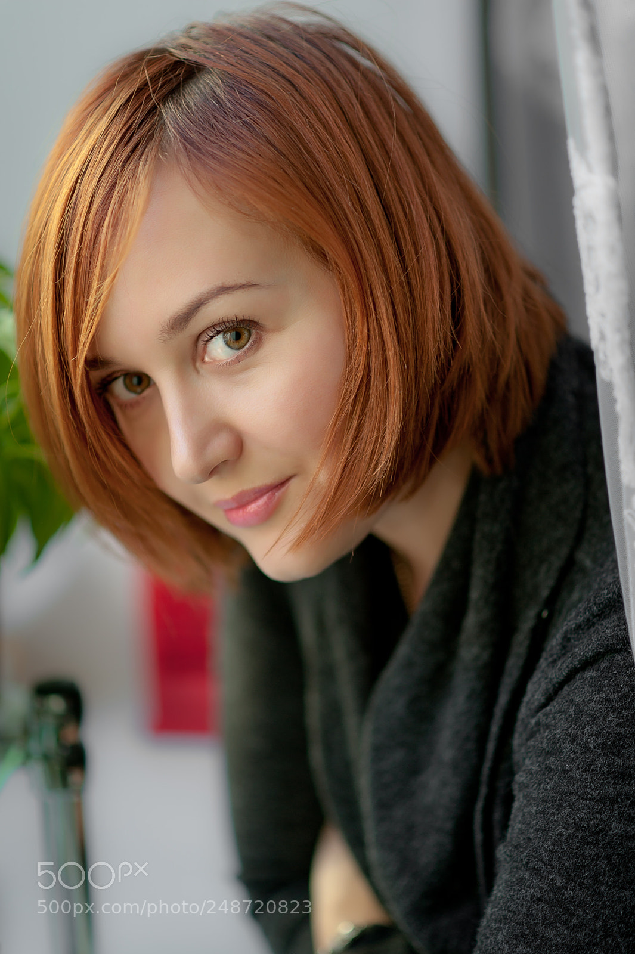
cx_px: 318
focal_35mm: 85
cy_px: 477
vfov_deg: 23.9
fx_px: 2251
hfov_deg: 16.1
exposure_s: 1/80
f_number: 1.8
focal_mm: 85
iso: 125
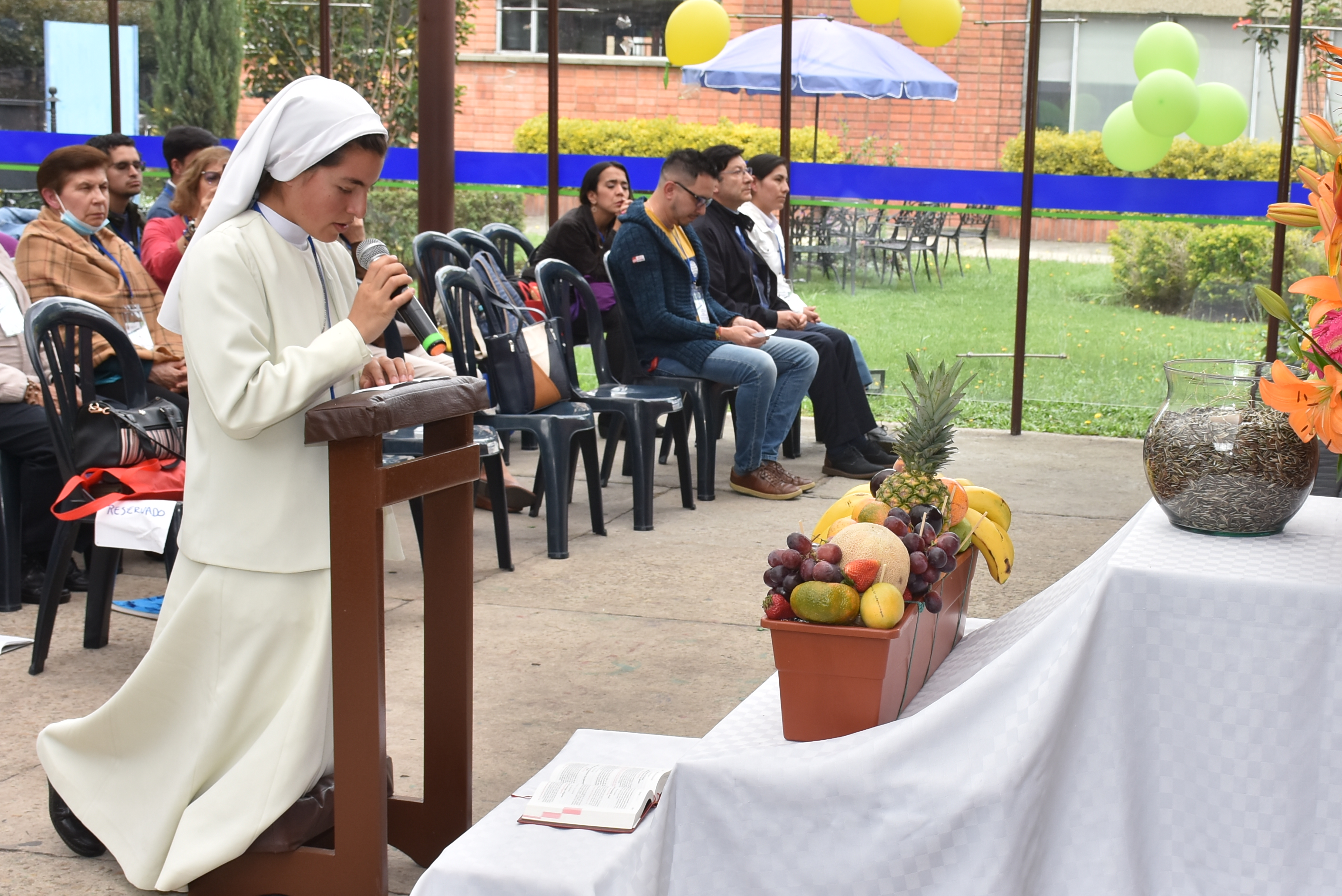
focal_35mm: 62
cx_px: 853
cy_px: 486
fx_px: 2312
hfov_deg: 32.2
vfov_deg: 21.9
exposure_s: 1/160
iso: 160
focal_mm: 26
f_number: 7.1
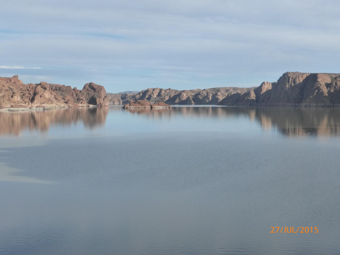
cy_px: 128
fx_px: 599
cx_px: 170
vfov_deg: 24.0
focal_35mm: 61
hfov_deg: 31.7
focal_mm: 10.3
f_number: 4.7
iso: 160
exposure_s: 1/800
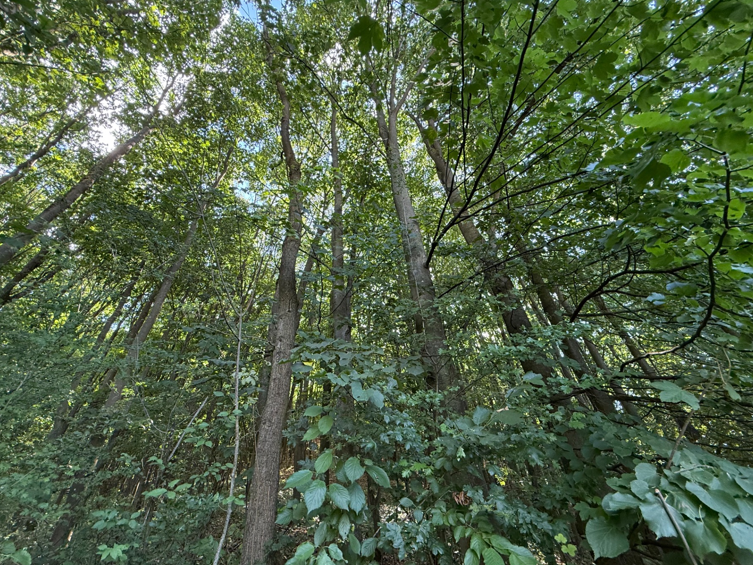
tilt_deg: +44.5
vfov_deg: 81.7
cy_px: 295
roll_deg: +0.6
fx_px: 326
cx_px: 365
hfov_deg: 98.1
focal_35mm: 15
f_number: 2.2
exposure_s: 1/99
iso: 160
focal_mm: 2.22
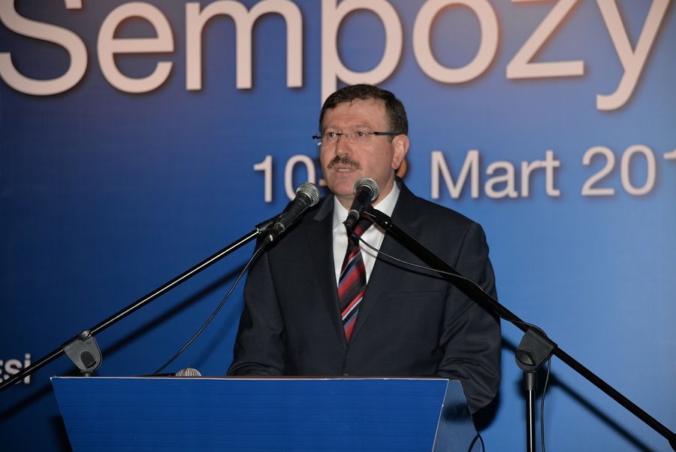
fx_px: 1879
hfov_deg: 20.4
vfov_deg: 13.7
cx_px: 338
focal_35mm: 100
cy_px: 226
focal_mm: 100
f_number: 5
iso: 200
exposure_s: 1/60
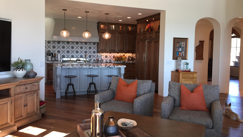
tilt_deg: -3.7
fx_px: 206
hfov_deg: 61.0
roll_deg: -0.2
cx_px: 121
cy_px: 62
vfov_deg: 36.6
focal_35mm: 32
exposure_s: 1/30
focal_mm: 4.15
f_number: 2.2
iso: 50
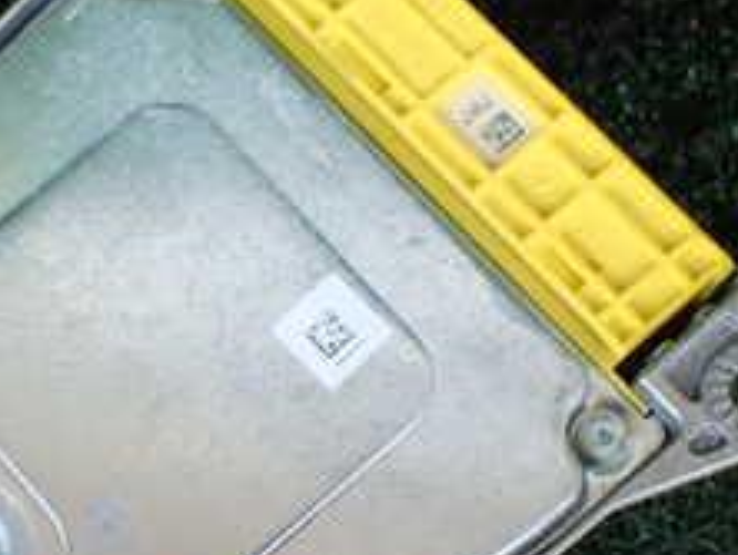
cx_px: 90
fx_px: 1729
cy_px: 395
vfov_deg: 18.2
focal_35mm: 81
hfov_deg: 23.5
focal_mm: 5.4
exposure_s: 1/125
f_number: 2.3
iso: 160
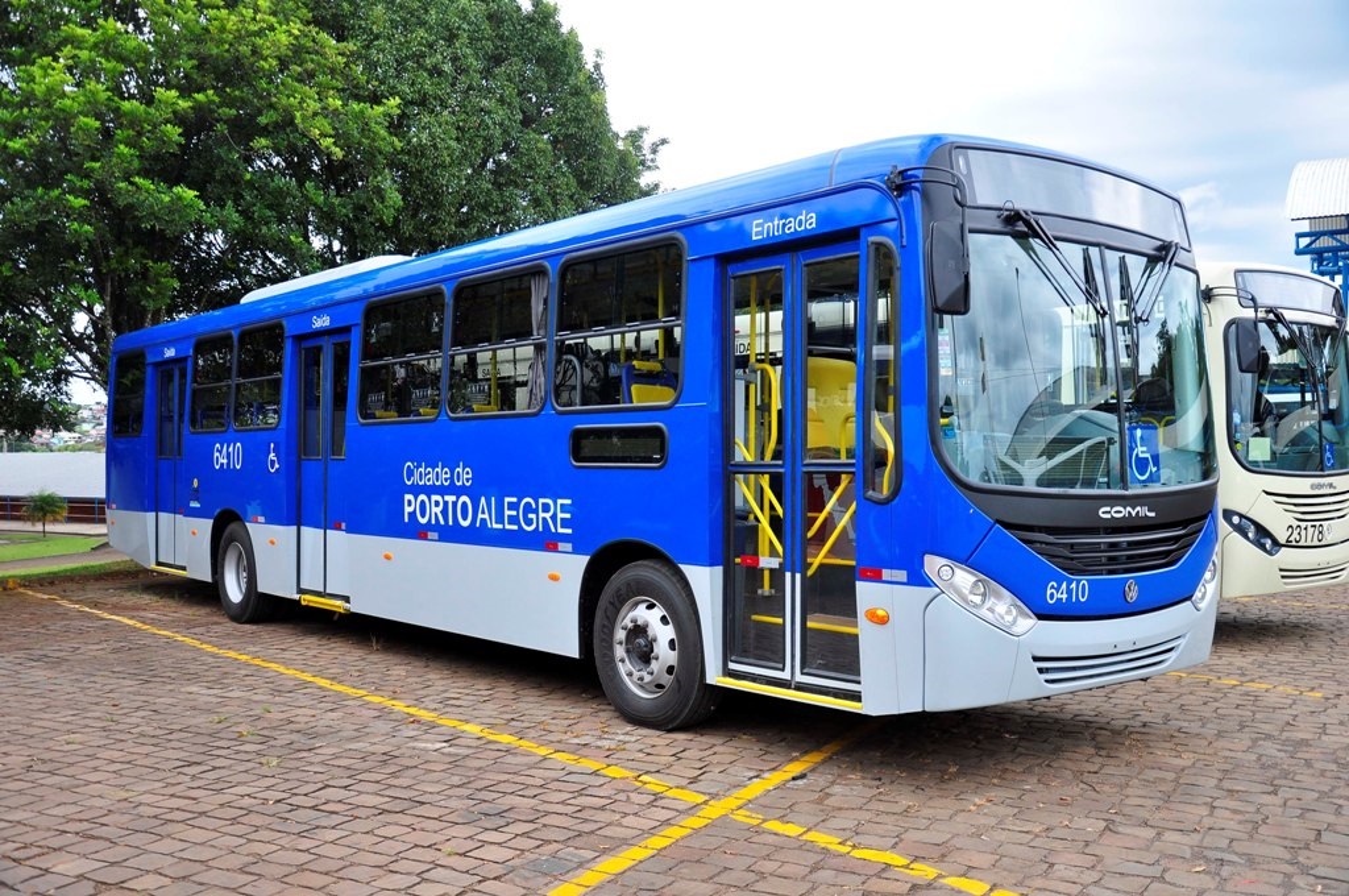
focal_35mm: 36
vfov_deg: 36.8
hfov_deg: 53.2
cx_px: 674
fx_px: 1347
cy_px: 448
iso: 320
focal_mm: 24
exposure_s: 1/750
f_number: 3.8
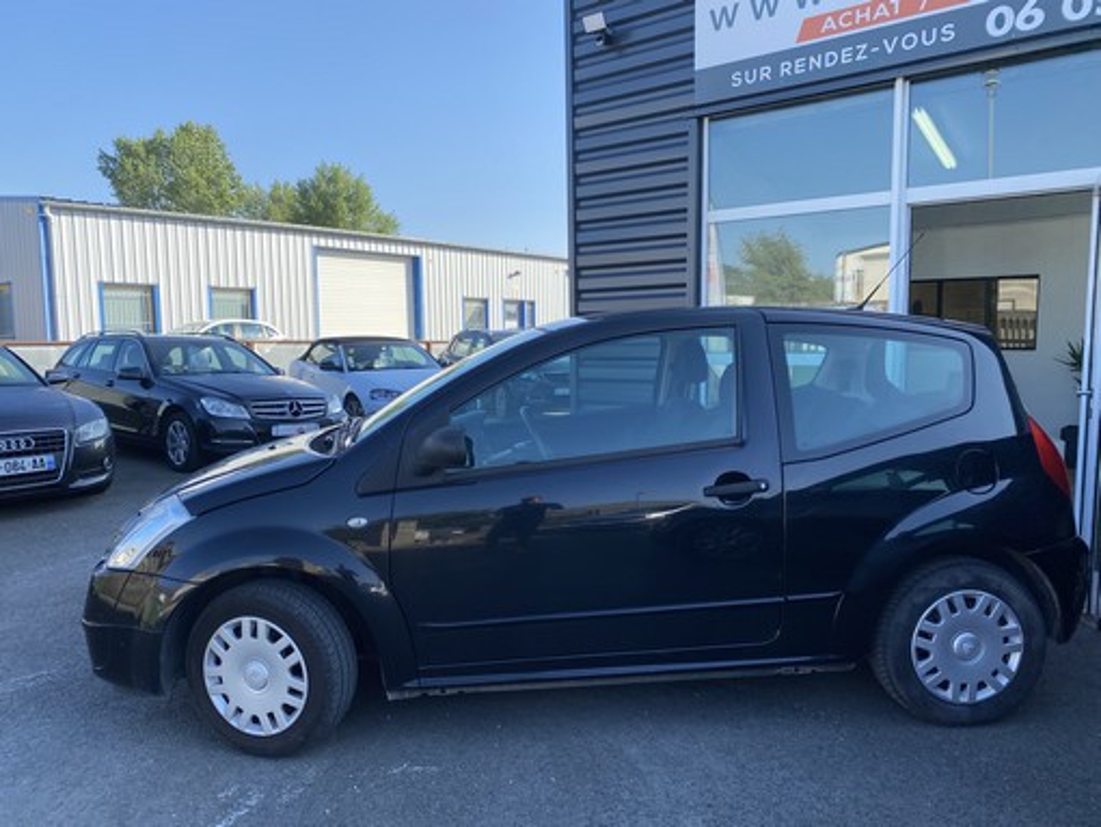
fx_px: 827
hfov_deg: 67.3
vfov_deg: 53.1
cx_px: 550
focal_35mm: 26
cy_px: 414
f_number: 1.8
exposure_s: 1/1072
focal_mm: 4.25
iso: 32
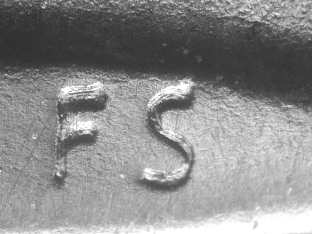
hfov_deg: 12.8
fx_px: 1388
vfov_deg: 9.6
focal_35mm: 154
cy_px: 117
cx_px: 156
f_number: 5.1
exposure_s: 1/3.8
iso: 151
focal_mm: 32
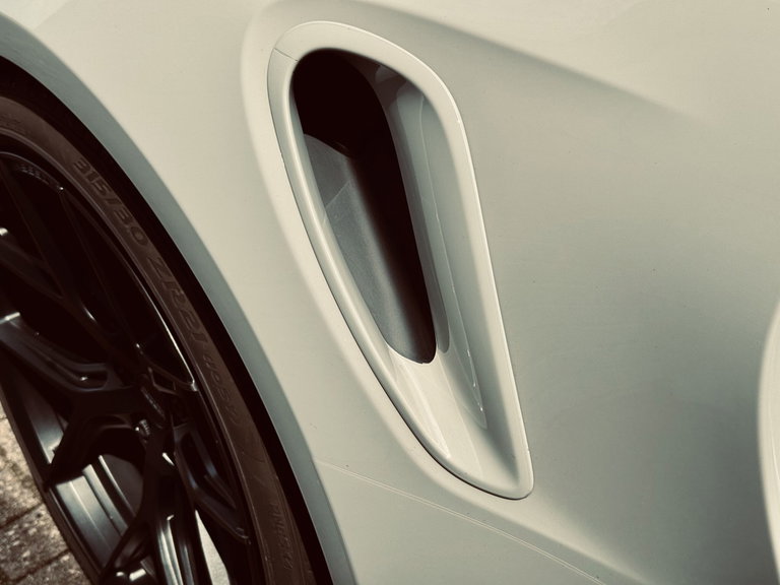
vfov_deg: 30.3
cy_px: 292
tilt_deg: -34.0
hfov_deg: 39.7
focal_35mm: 48
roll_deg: +3.8
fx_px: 1082
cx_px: 390
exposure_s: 1/4608
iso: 64
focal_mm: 6.76
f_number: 1.78
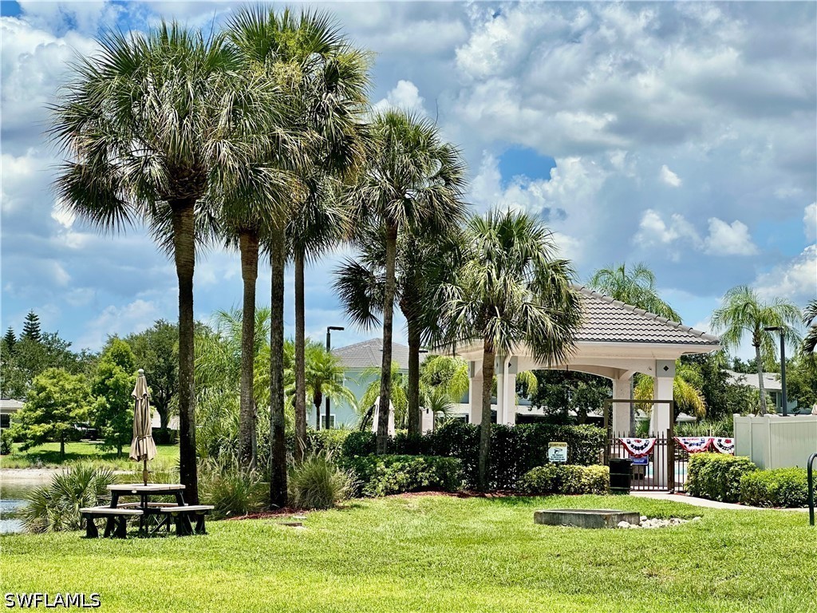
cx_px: 408
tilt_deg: +4.2
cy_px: 306
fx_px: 1817
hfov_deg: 25.3
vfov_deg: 19.1
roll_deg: -1.0
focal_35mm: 77
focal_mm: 9
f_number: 2.8
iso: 32
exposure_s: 1/1074
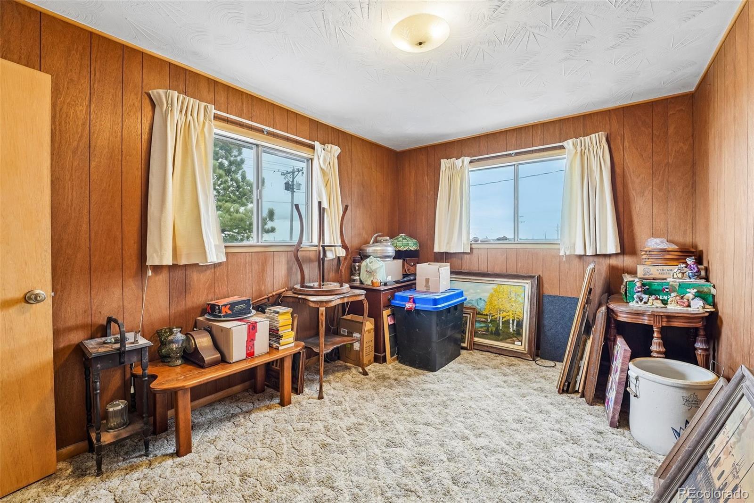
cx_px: 377
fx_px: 293
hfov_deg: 104.3
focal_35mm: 14
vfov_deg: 81.2
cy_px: 252
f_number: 8
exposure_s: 1/8
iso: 400
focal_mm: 14
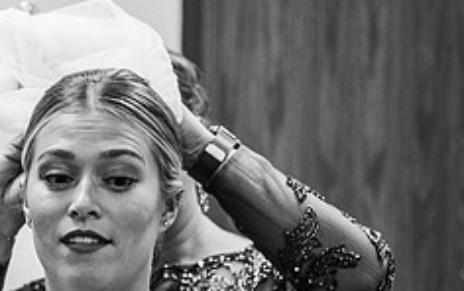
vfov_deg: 9.0
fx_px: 1835
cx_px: 31
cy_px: 307
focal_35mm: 145
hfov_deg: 14.2
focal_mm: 58
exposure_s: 1/320
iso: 2000
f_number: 3.2
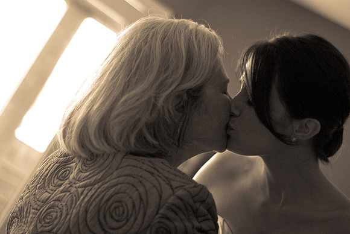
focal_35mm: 75
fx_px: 730
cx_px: 175
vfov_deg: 18.2
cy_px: 117
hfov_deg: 27.0
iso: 800
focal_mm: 50
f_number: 2
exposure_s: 1/200
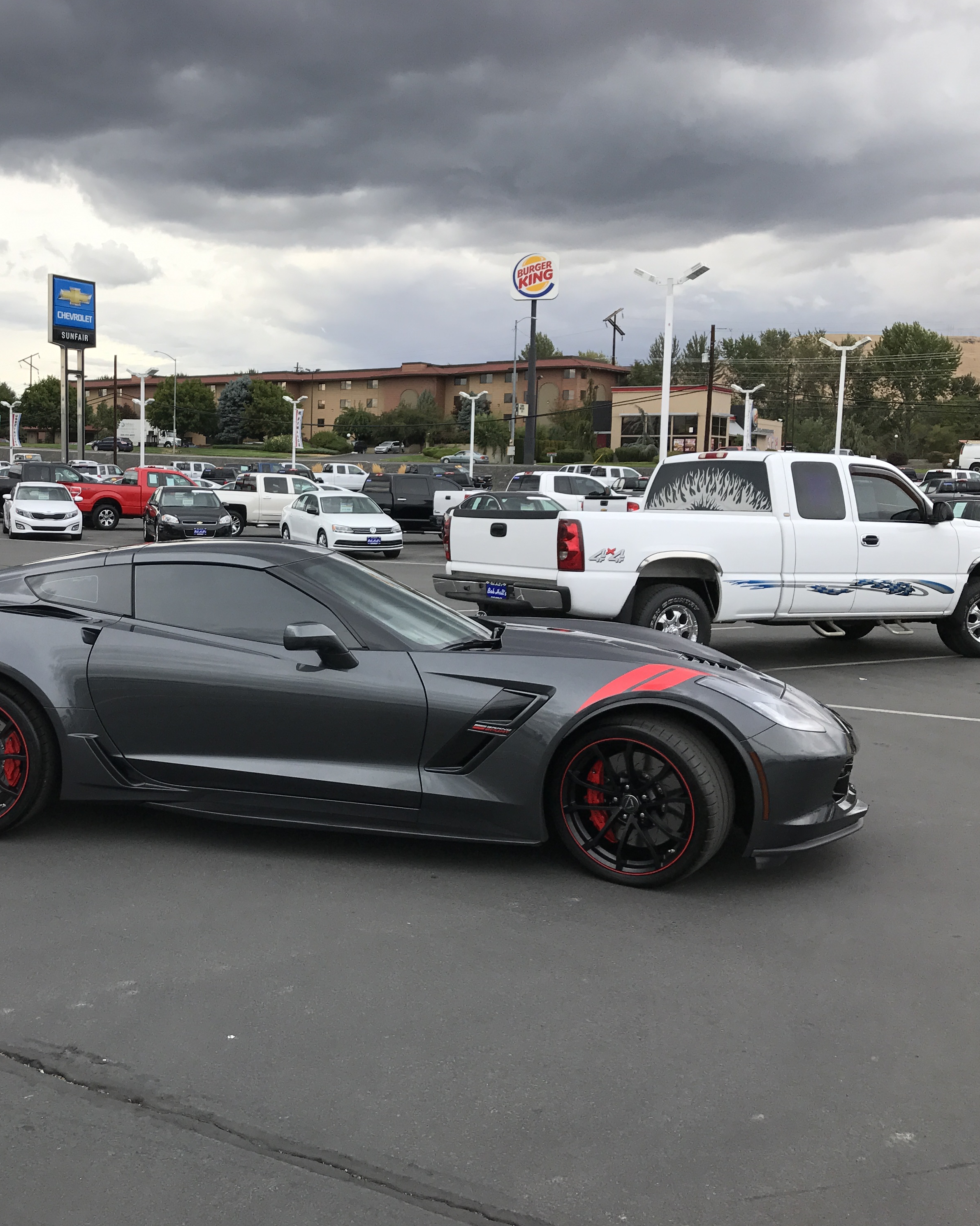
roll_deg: -0.5
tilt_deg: -5.3
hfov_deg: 39.2
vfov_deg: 49.1
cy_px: 610
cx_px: 262
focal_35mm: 37
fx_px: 1341
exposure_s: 1/1053
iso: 20
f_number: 1.8
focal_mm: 3.99
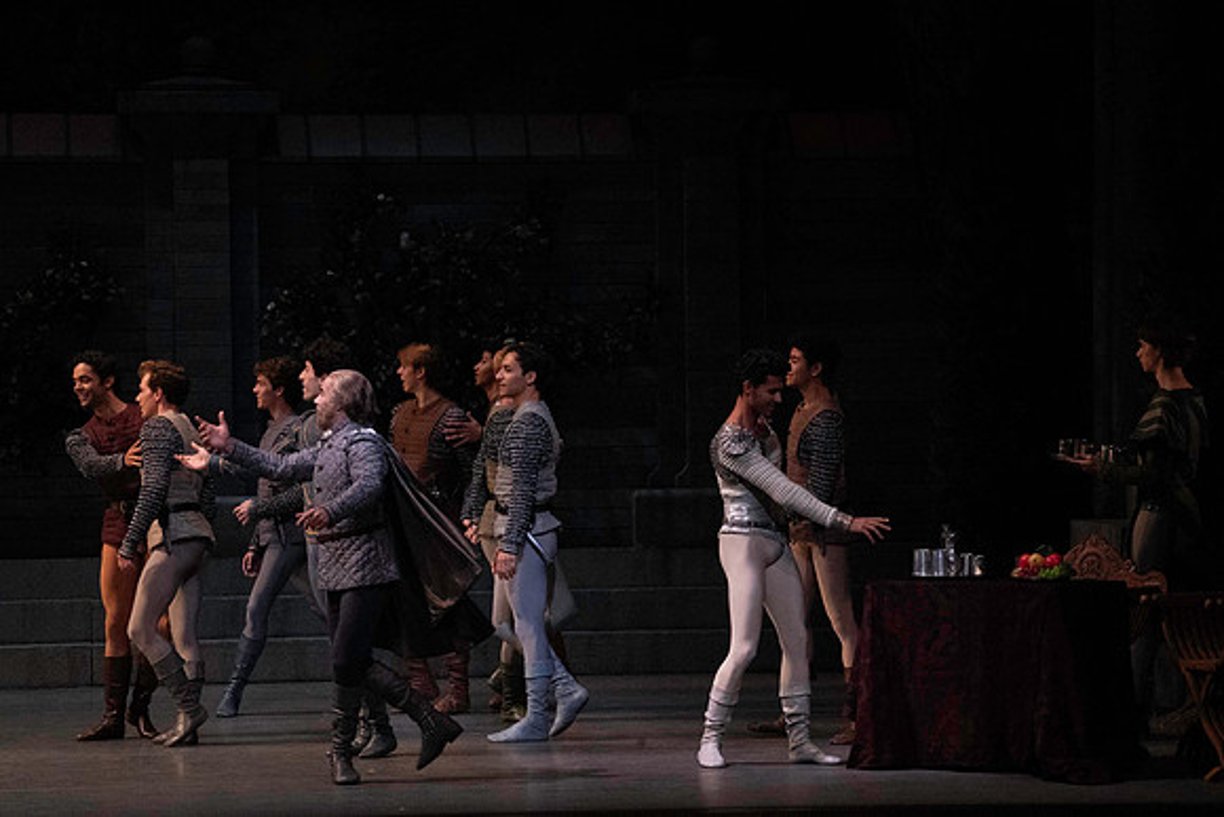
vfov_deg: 8.4
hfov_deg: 12.5
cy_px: 408
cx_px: 612
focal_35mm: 164
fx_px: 5577
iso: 16000
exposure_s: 1/400
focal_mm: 164
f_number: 13
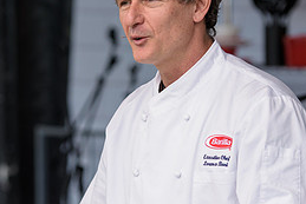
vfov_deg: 5.6
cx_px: 106
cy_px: 122
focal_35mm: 246
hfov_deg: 8.4
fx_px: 2092
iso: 250
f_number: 3.2
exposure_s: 1/1250
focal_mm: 110
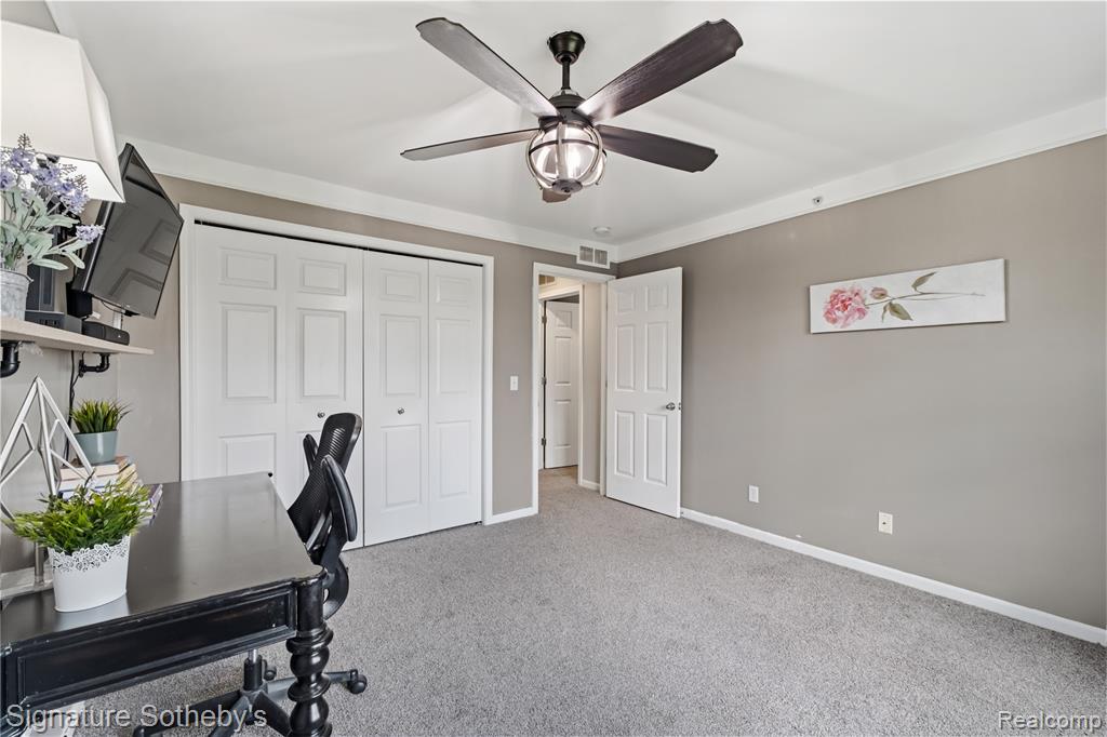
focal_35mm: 15
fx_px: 461
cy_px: 368
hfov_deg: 100.4
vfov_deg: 77.3
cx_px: 554
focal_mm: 10
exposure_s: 1/2
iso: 800
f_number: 5.6
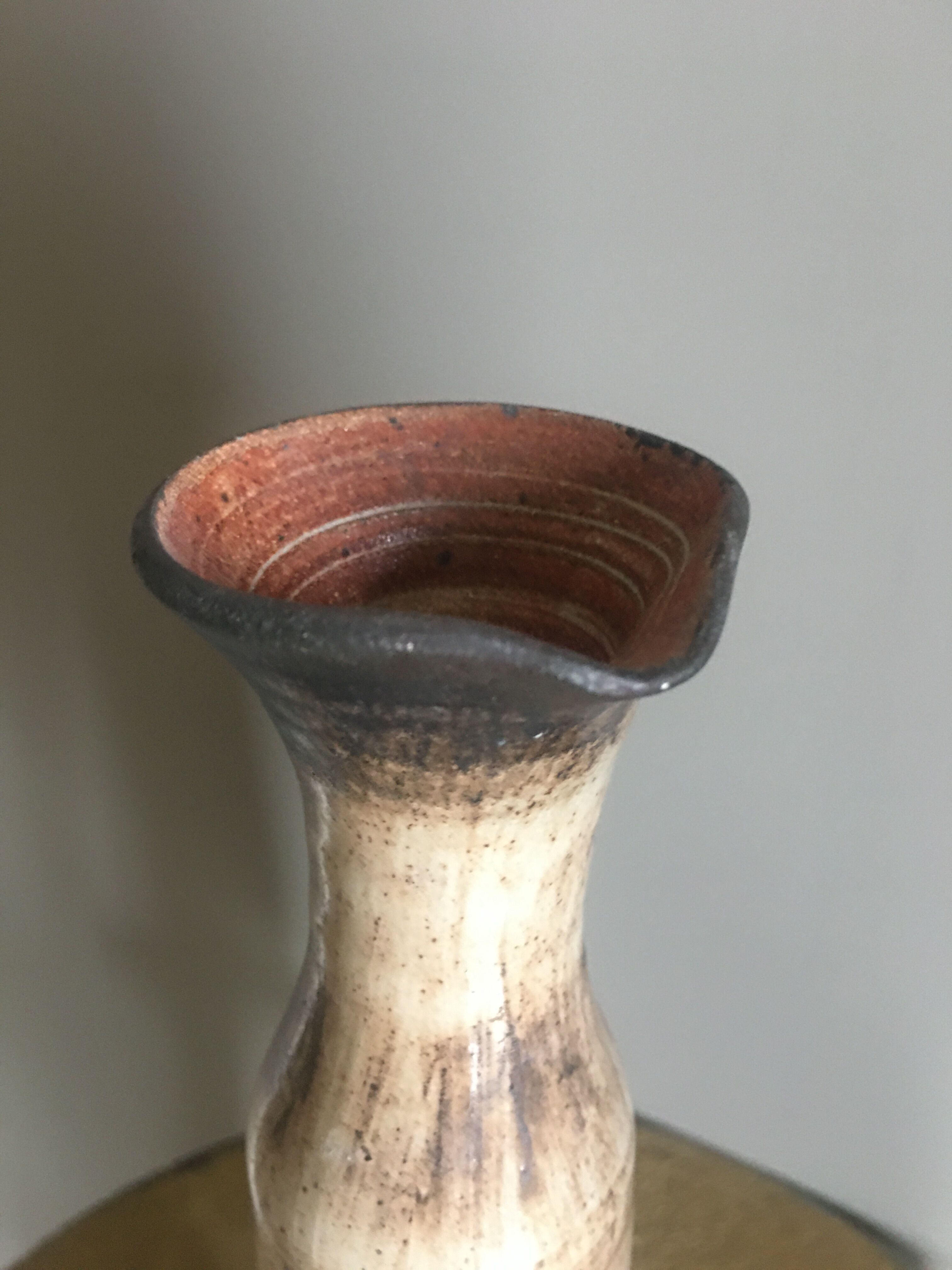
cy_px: 635
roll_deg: +0.1
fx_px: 1063
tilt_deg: -28.8
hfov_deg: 48.2
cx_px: 476
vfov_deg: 61.7
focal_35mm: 29
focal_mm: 4.15
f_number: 2.2
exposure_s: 1/8
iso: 125
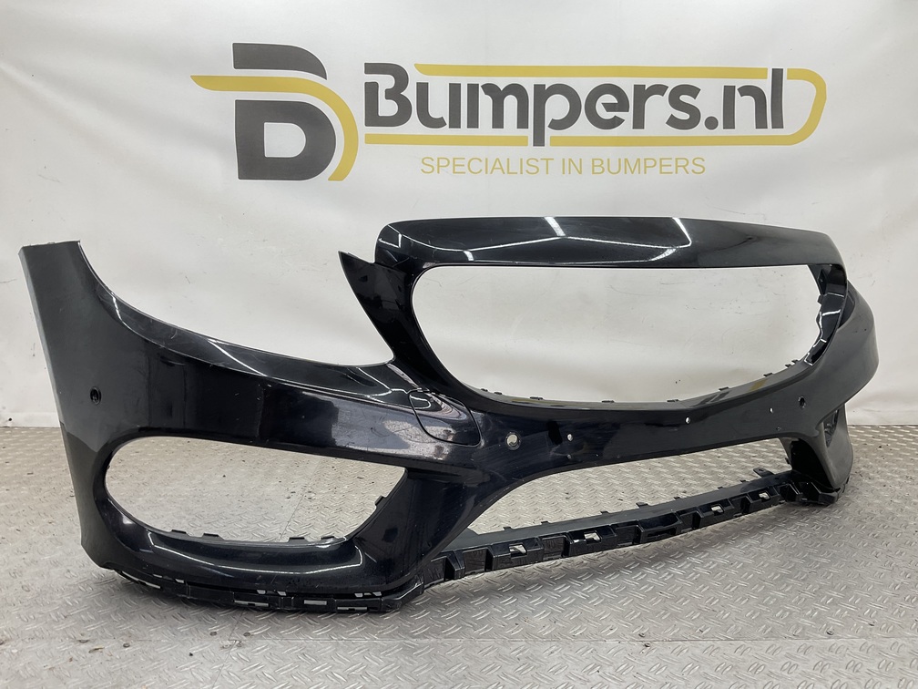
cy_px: 344
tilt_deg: -7.6
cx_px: 459
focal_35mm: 29
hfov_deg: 61.7
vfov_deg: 48.2
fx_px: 769
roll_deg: +1.5
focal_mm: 3
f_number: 1.8
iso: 25
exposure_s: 1/120
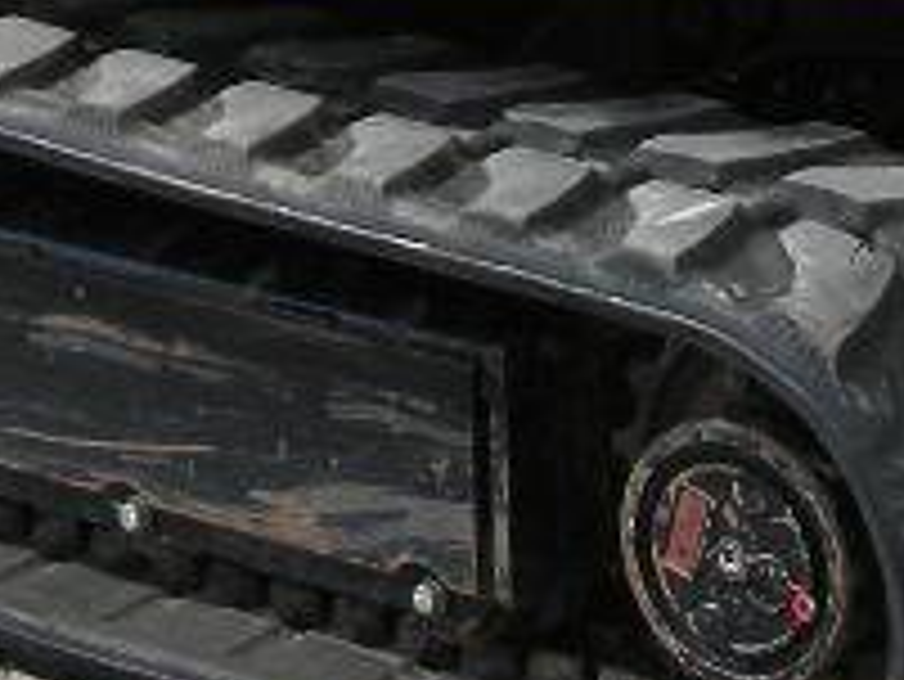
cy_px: -694
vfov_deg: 8.0
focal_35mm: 178
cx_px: 342
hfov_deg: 11.1
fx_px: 4651
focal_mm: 5.8
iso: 50
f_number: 3
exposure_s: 1/407
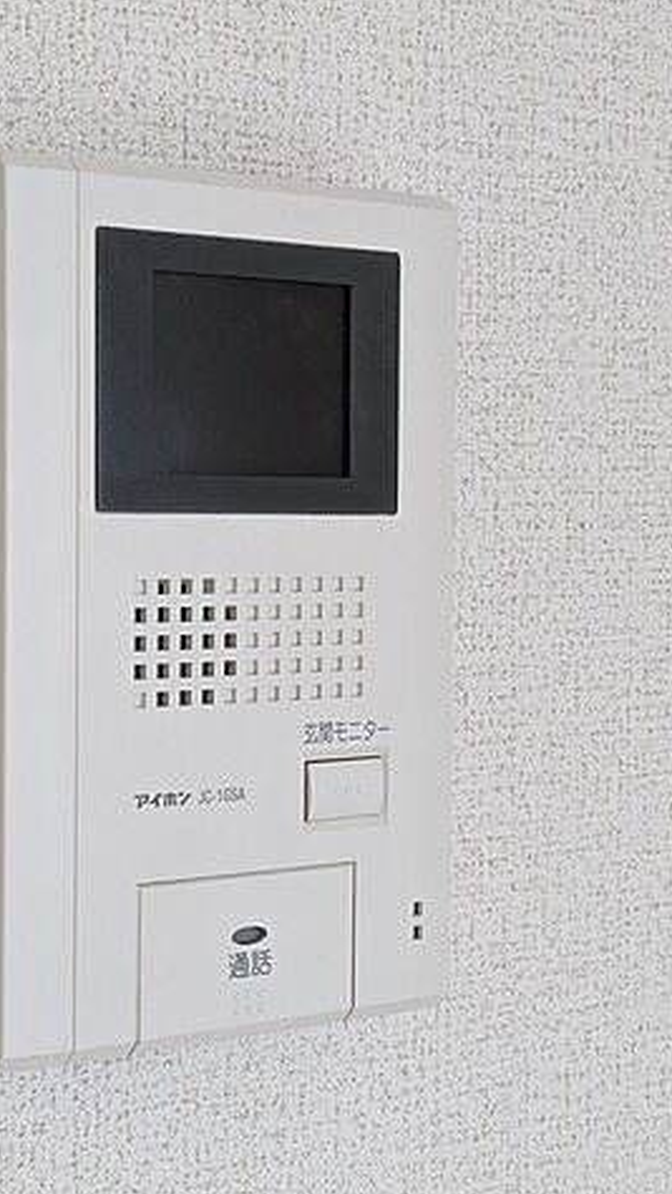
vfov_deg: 28.2
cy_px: 592
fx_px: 2373
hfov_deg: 16.1
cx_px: 196
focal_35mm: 75
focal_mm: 5.43
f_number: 1.89
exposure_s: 1/120
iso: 371
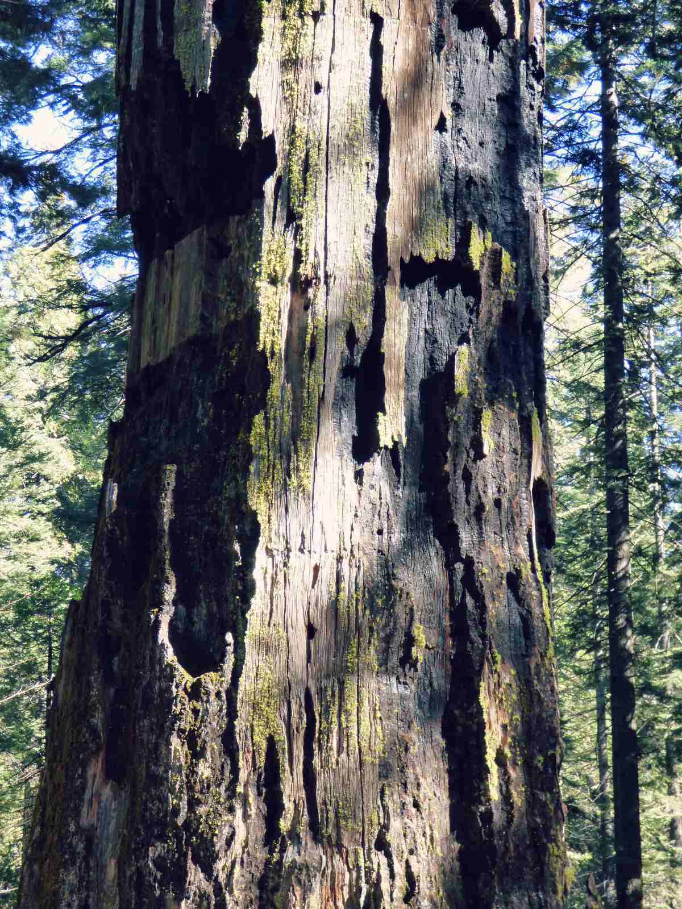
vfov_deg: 18.7
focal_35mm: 105
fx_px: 2758
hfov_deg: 14.1
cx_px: 341
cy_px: 454
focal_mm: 18.72
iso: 250
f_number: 4.9
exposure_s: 1/60
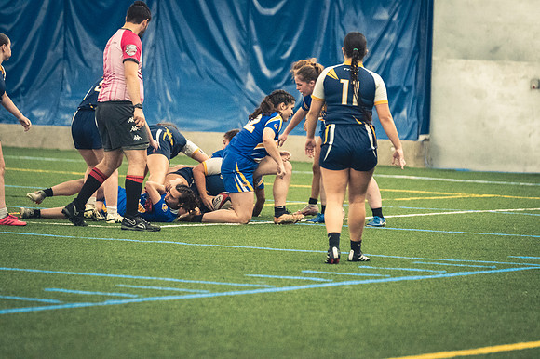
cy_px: 180
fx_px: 4497
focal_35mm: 300
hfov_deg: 6.9
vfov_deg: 4.6
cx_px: 270
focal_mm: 200
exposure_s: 1/500
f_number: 2.8
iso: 12800
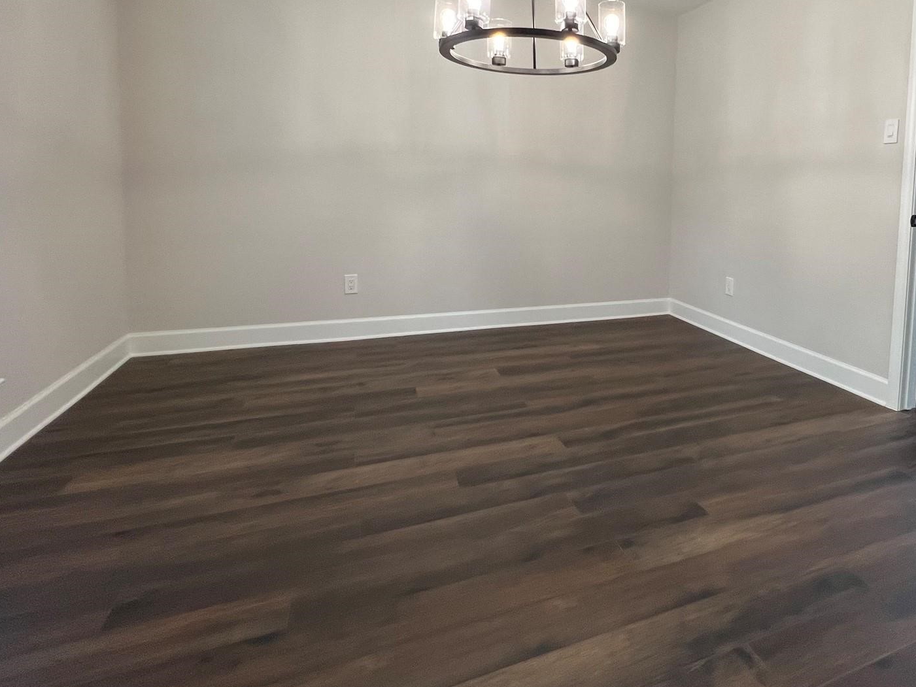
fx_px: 503
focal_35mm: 19
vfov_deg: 66.4
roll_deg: -0.8
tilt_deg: -2.8
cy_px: 215
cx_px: 583
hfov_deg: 82.8
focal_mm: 1.57
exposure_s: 1/120
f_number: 1.8
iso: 200
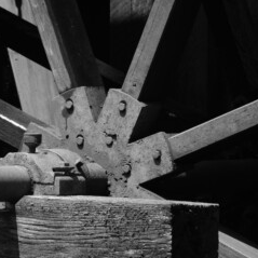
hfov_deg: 3.6
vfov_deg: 3.6
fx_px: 4064
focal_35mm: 482
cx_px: 22
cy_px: 125
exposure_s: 1/1000
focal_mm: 200
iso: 640
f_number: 5.6
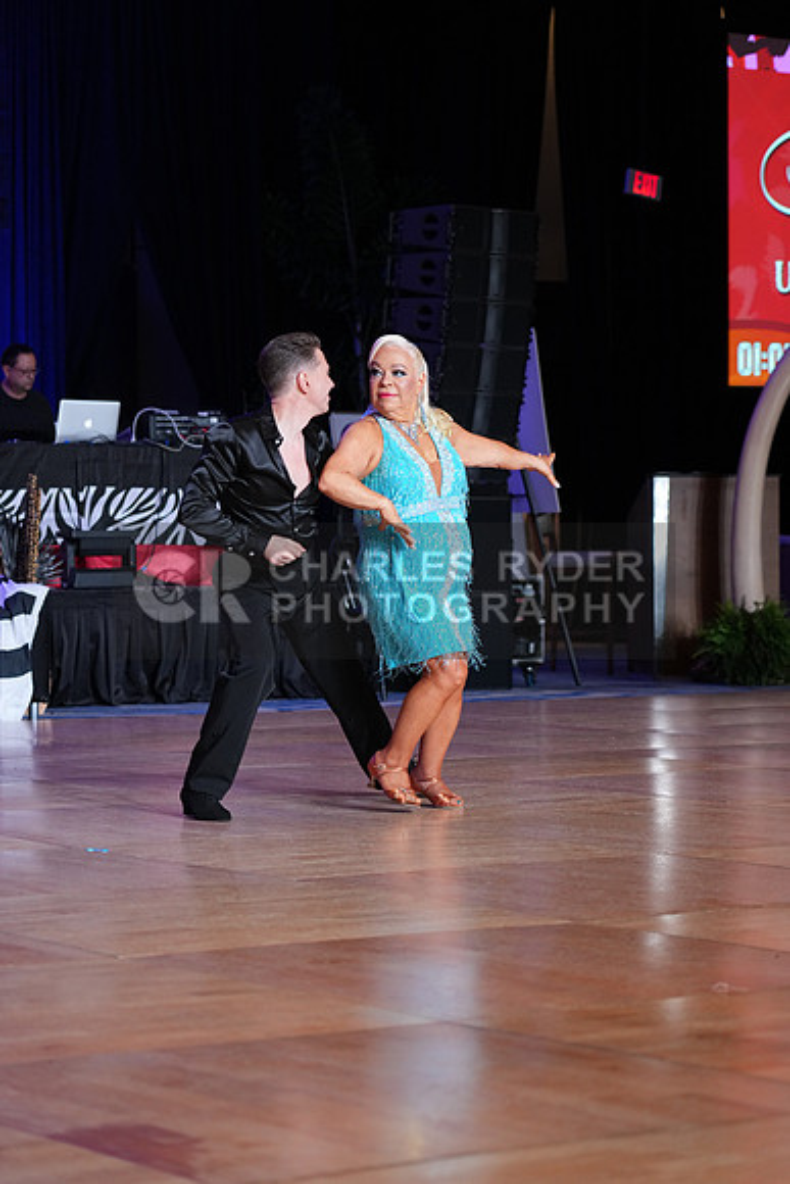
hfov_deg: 13.0
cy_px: 592
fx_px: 3454
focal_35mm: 105
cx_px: 395
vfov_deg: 19.5
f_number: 4
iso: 2000
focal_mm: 105
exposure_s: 1/200
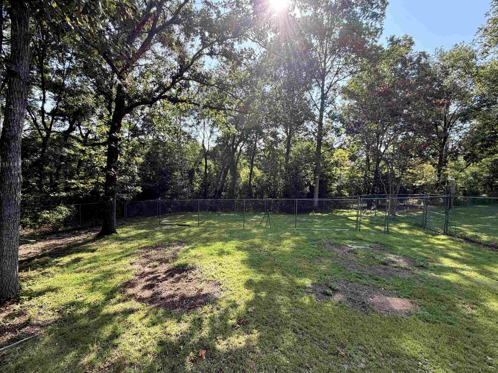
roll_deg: -0.9
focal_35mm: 15
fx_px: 216
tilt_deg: -3.1
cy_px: 188
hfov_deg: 98.1
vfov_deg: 81.7
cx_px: 236
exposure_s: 1/502
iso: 64
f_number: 2.2
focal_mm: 2.22
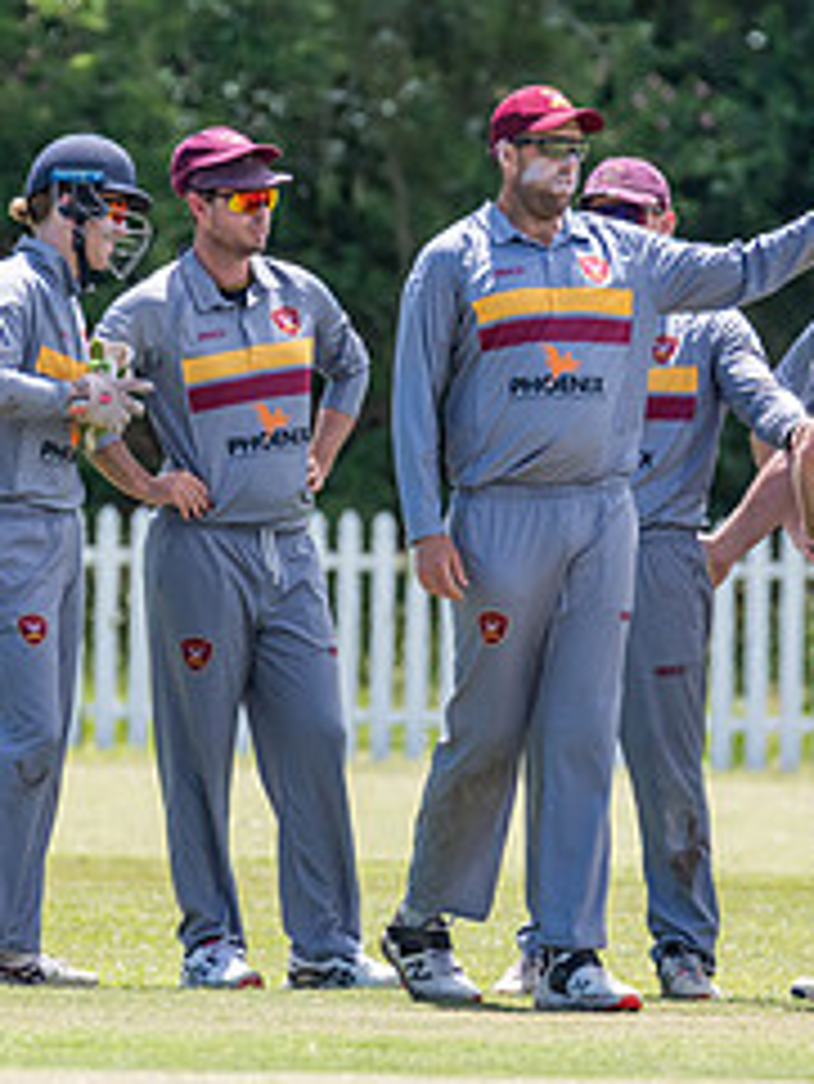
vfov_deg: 1.7
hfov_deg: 1.3
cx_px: 423
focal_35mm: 1155
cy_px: 493
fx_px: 36181
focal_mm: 500
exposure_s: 1/2000
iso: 1000
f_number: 6.3
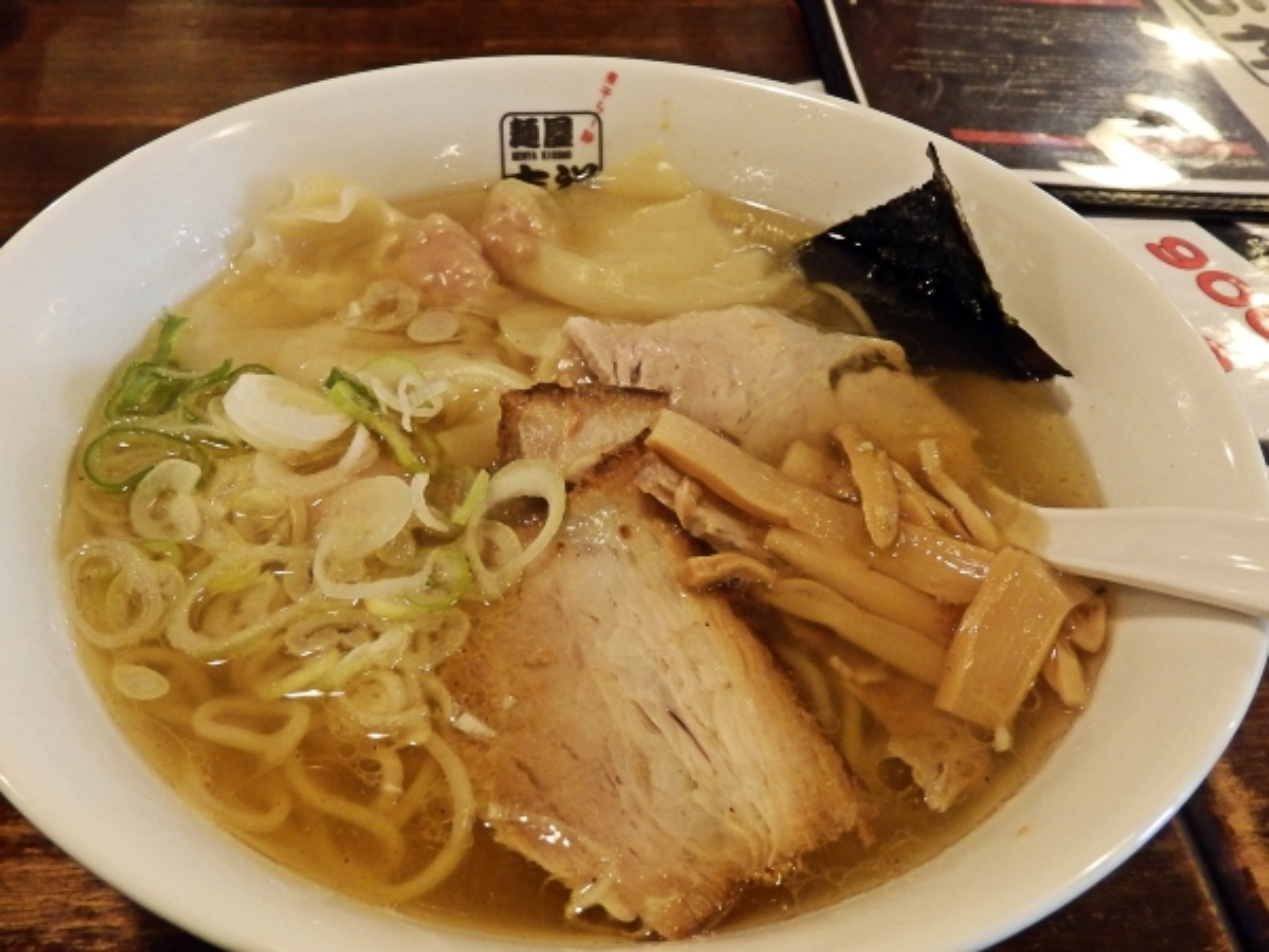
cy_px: 476
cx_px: 634
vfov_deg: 44.2
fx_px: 1173
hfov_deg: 56.8
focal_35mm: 32
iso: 800
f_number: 3.7
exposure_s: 1/30
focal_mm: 5.7
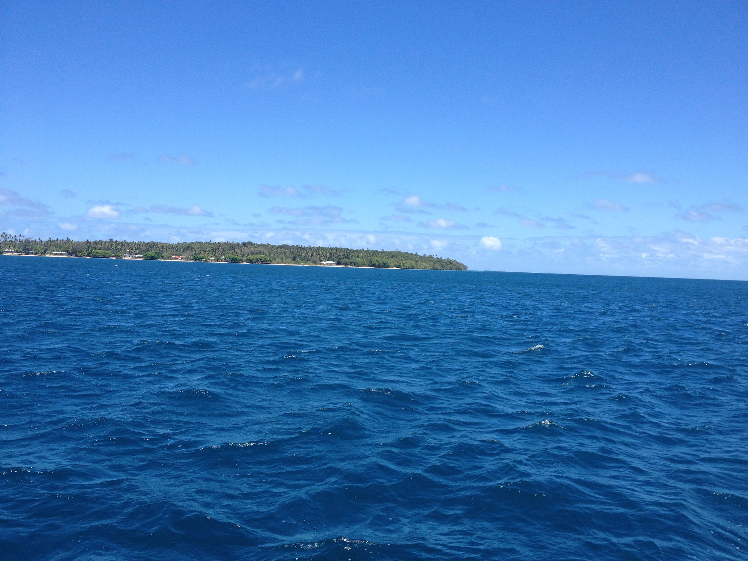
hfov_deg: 52.6
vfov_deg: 40.7
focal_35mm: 35
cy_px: 280
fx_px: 756
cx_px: 374
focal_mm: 4.28
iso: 50
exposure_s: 1/1534
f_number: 2.4
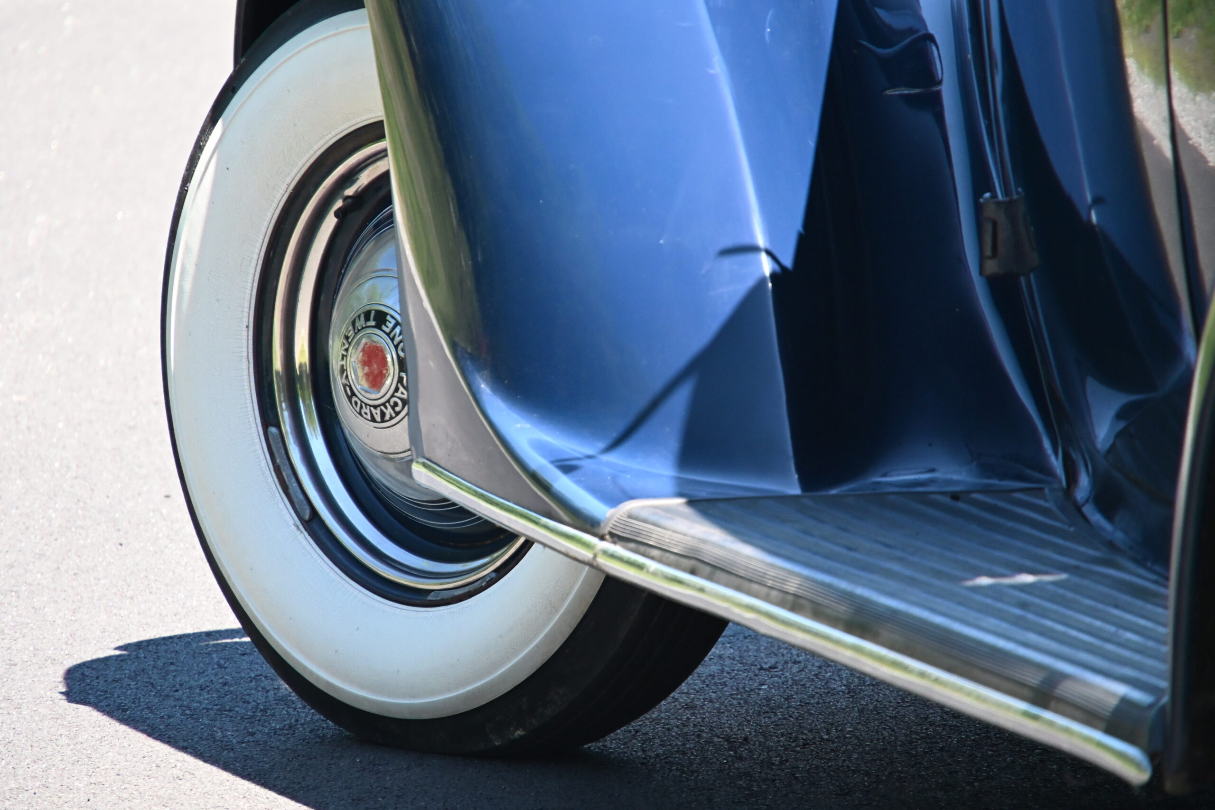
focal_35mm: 450
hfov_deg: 4.6
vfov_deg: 3.1
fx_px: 15187
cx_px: 608
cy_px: 405
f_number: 6.3
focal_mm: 300
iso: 1600
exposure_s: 1/250
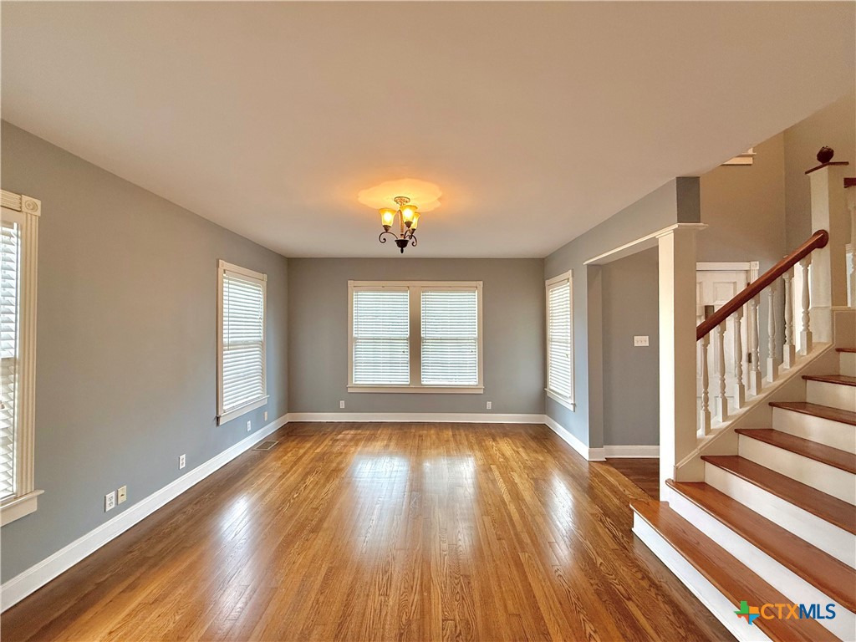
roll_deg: +0.2
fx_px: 346
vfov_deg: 85.7
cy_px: 321
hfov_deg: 102.1
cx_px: 428
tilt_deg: +1.8
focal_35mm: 14
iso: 200
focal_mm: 2.22
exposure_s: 1/120
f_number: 2.2
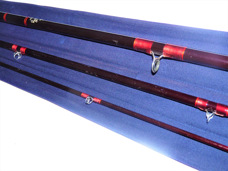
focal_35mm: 40
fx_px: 263
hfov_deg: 46.8
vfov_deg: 36.0
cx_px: 114
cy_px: 86
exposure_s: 1/30
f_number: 3
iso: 100
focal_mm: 7.1
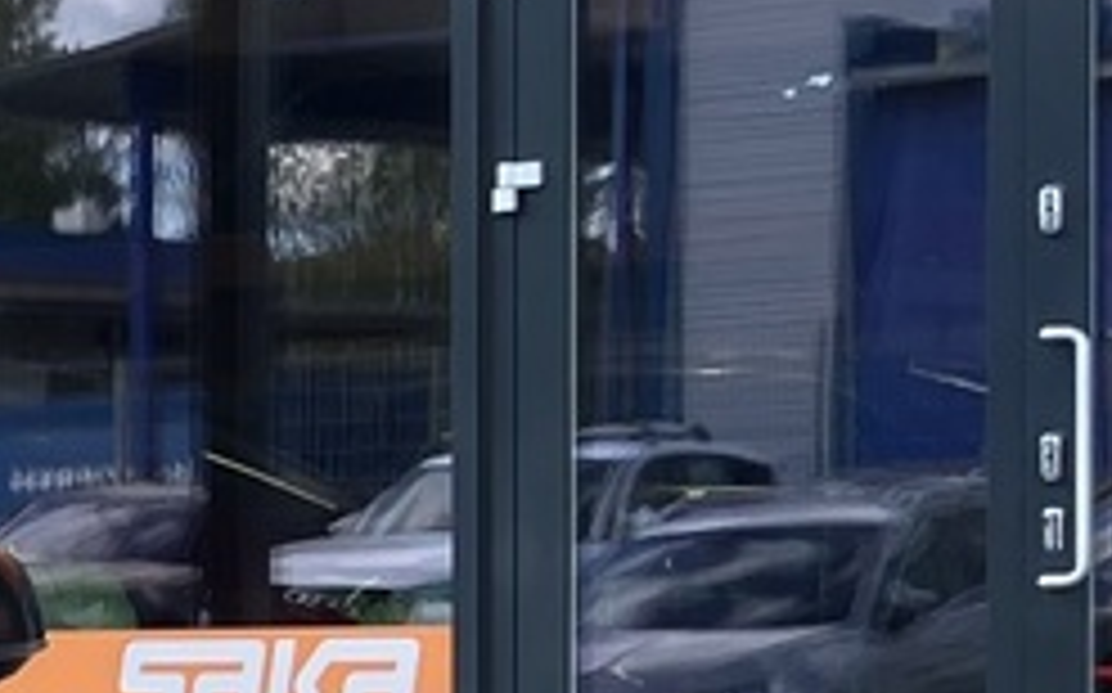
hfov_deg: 11.0
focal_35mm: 173
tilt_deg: -3.5
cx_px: -1121
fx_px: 5239
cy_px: 891
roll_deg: +0.8
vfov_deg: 7.5
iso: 32
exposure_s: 1/458
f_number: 1.8
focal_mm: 3.99
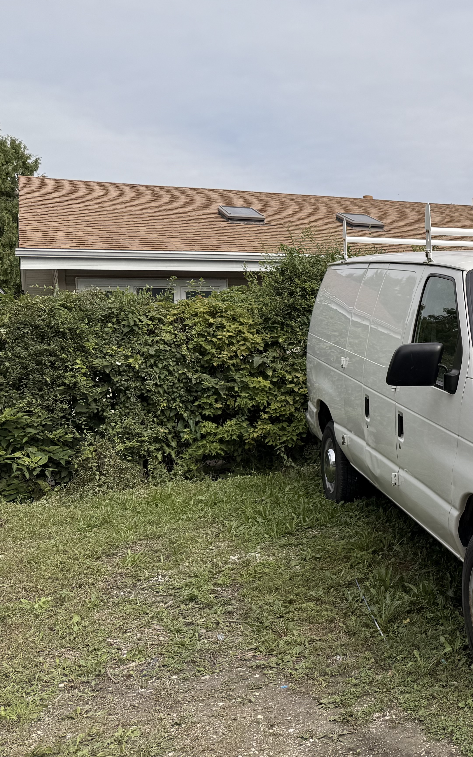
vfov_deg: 47.2
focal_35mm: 42
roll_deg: +1.6
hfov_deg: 26.4
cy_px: 357
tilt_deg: -1.1
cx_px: 597
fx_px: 866
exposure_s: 1/5319
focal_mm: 6.76
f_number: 1.78
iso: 80
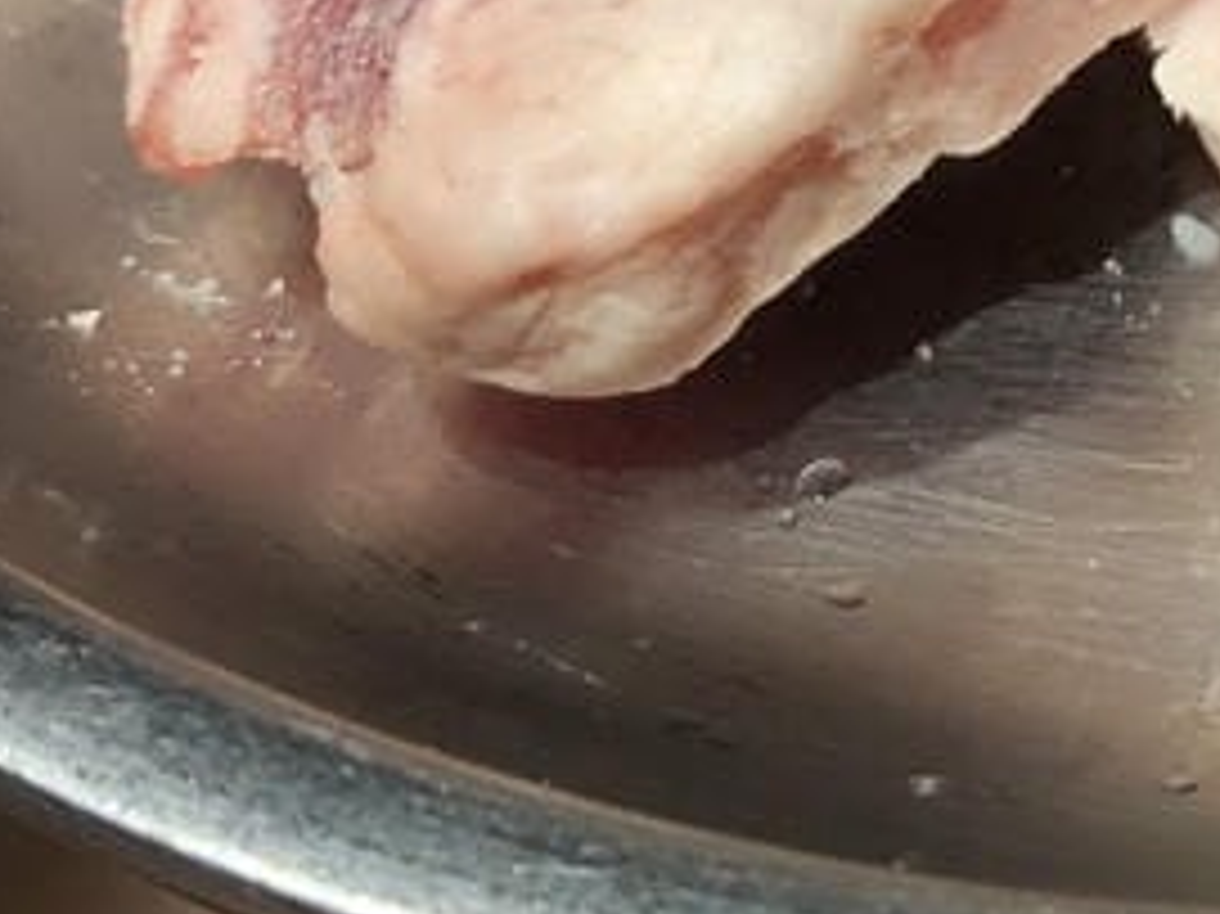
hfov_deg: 15.6
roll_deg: +1.9
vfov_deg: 11.4
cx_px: 1234
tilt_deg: -38.3
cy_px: -509
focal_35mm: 124
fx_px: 4368
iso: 25
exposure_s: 1/30
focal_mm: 3.99
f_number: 1.8
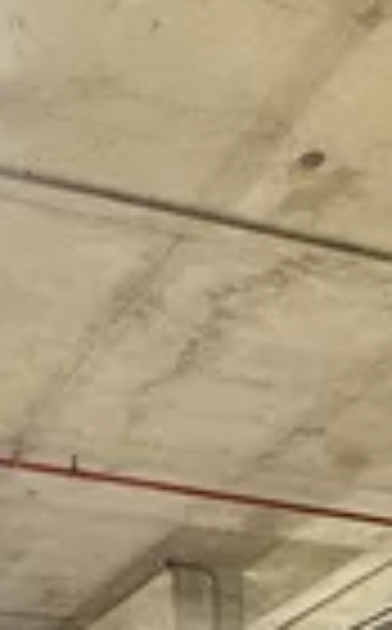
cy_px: 1112
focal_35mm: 85
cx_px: 41
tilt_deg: -1.8
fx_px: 1459
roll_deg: +1.3
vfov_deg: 19.1
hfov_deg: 15.1
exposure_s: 1/50
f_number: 2.2
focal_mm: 2.22
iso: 160
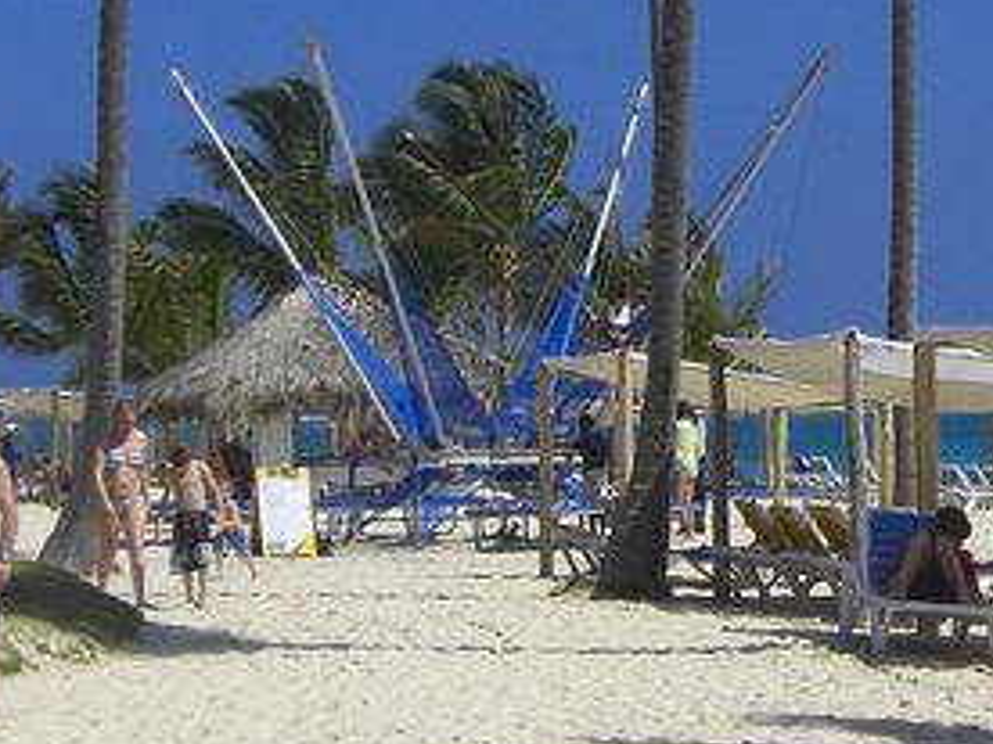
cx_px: 997
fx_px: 4045
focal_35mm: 141
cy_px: 216
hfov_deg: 13.8
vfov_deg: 10.5
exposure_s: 1/320
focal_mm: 6.2
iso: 64
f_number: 8
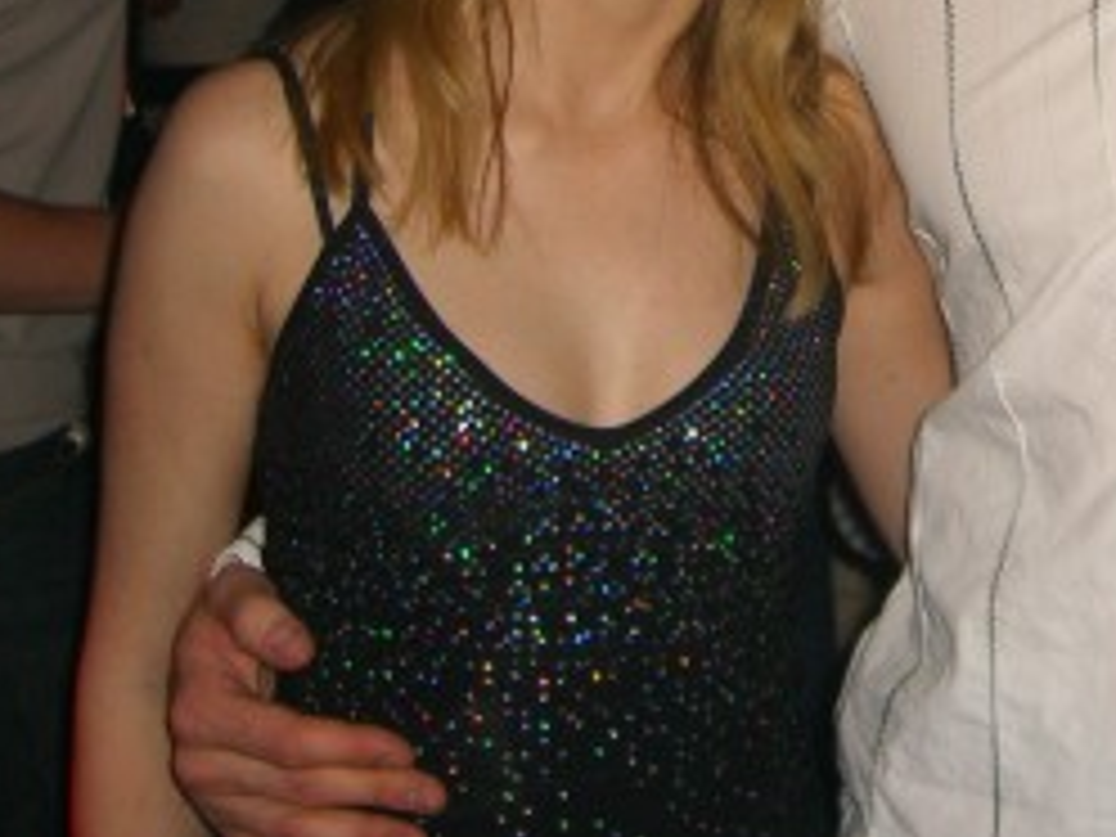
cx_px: 1004
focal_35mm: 92
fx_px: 2966
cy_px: -171
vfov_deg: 15.5
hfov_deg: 20.9
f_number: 2.8
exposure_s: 1/60
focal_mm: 7.9
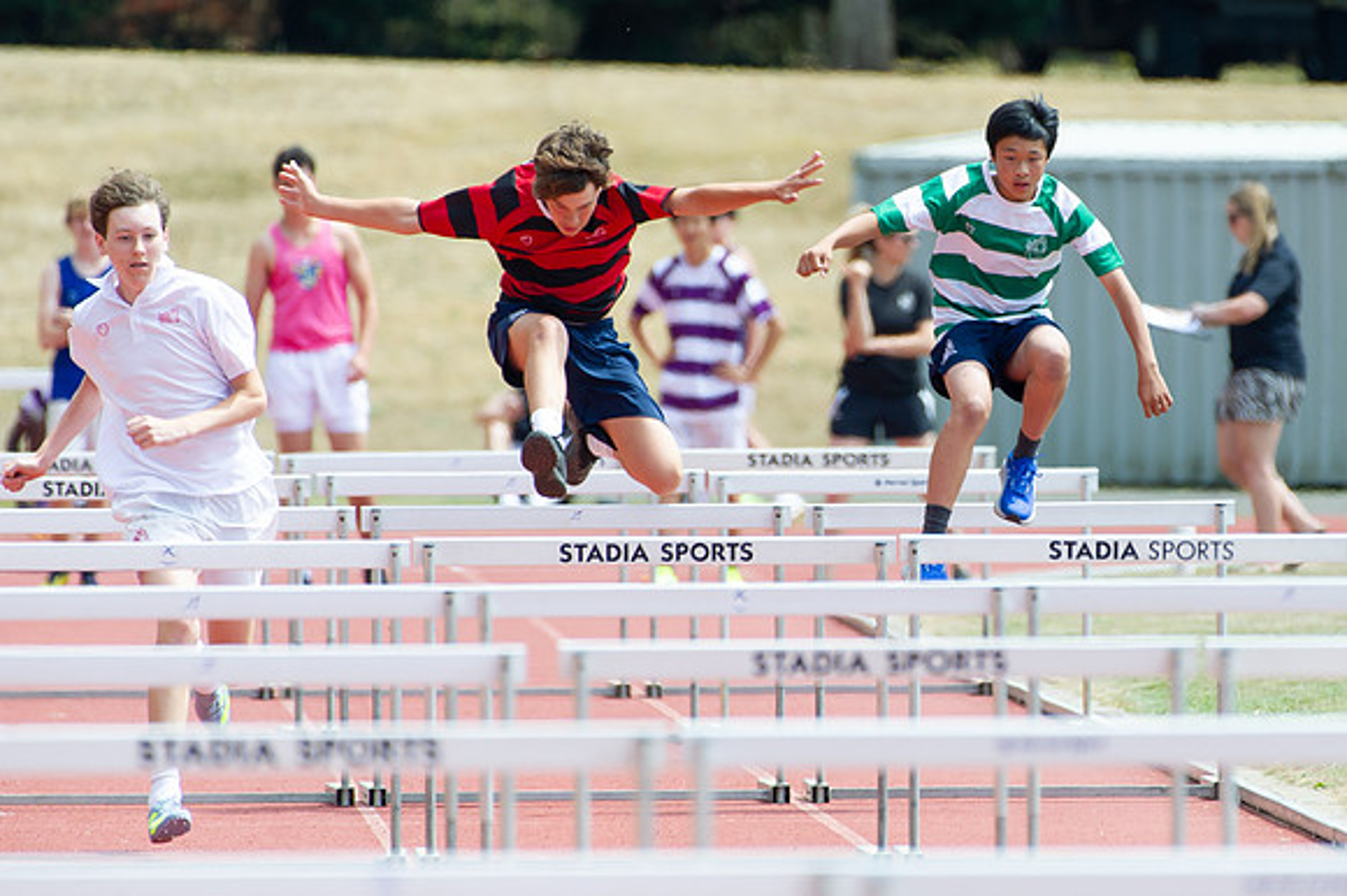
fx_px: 27061
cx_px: 975
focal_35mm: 724
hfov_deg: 2.9
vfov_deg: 1.9
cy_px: 373
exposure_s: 1/800
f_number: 5.6
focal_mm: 500
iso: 320
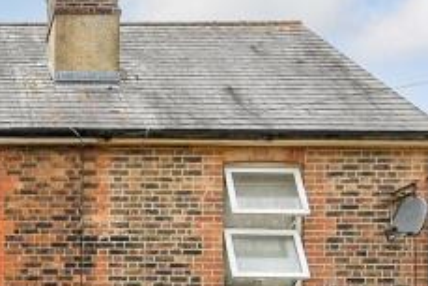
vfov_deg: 18.4
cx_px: -50
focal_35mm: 67
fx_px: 797
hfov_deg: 27.4
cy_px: 410
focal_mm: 10
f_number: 11
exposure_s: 1/30
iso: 100
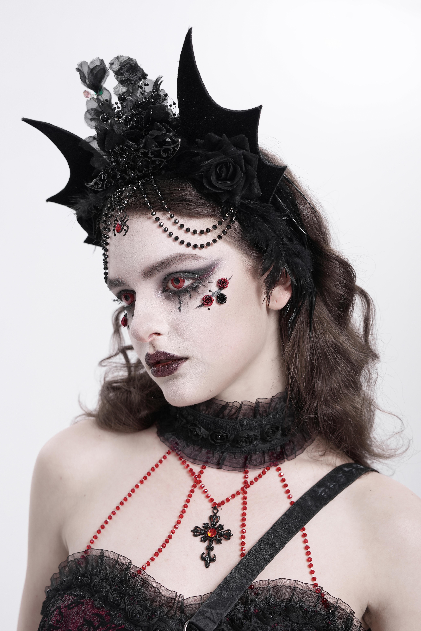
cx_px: 210
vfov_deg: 42.7
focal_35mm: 46
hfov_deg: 29.2
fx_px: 807
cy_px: 316
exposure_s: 1/125
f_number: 4
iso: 250
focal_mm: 46
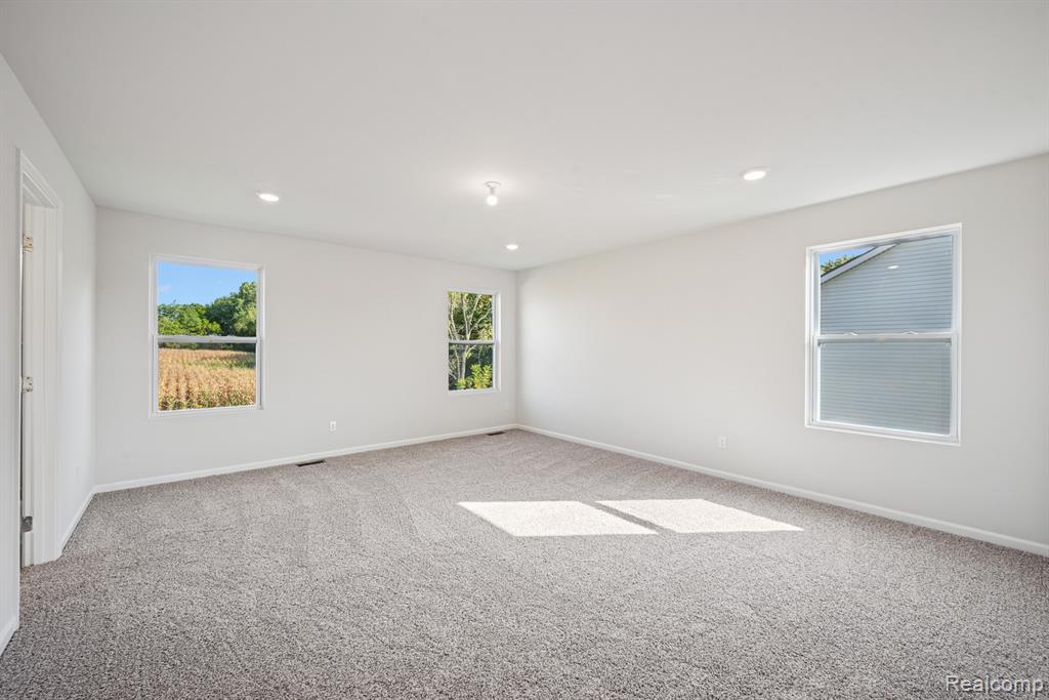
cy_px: 350
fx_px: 408
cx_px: 524
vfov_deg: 81.2
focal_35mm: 14
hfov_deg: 104.2
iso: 80
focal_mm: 14
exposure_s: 1/5
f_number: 9
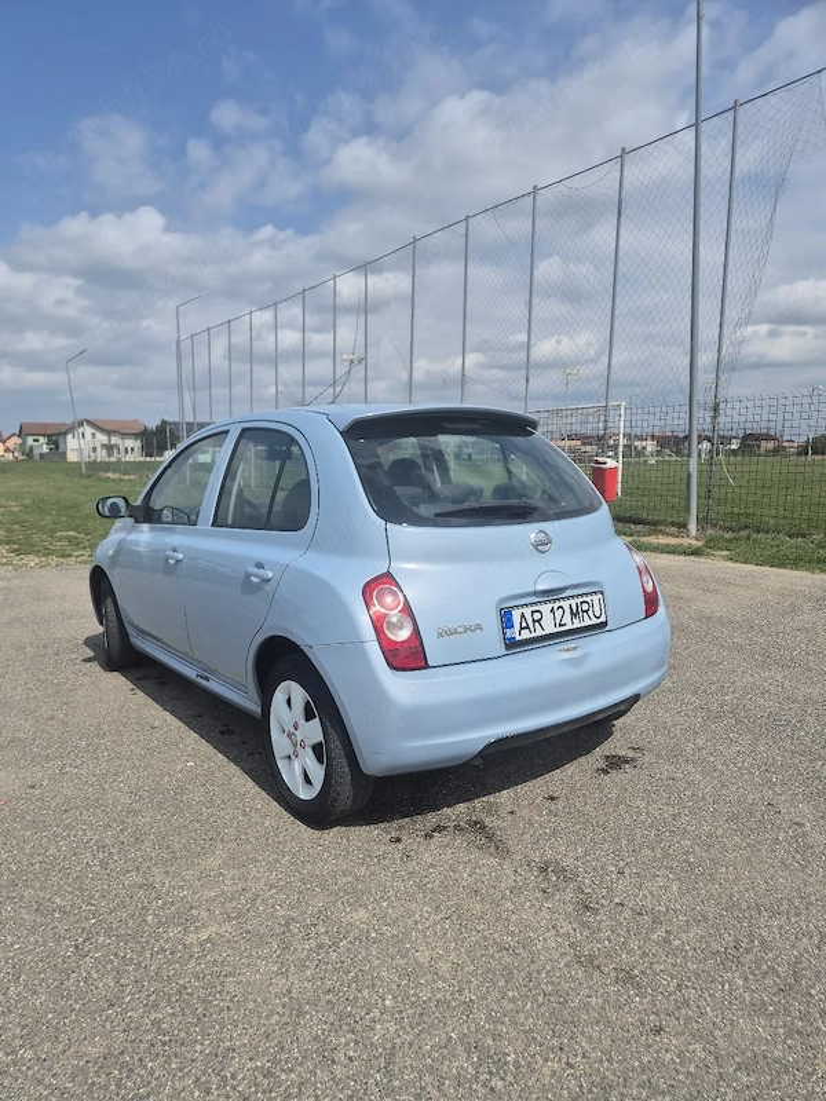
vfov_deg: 73.9
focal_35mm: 23
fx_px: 732
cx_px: 413
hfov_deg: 58.9
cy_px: 550
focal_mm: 5.4
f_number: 1.8
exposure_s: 1/3333
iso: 25
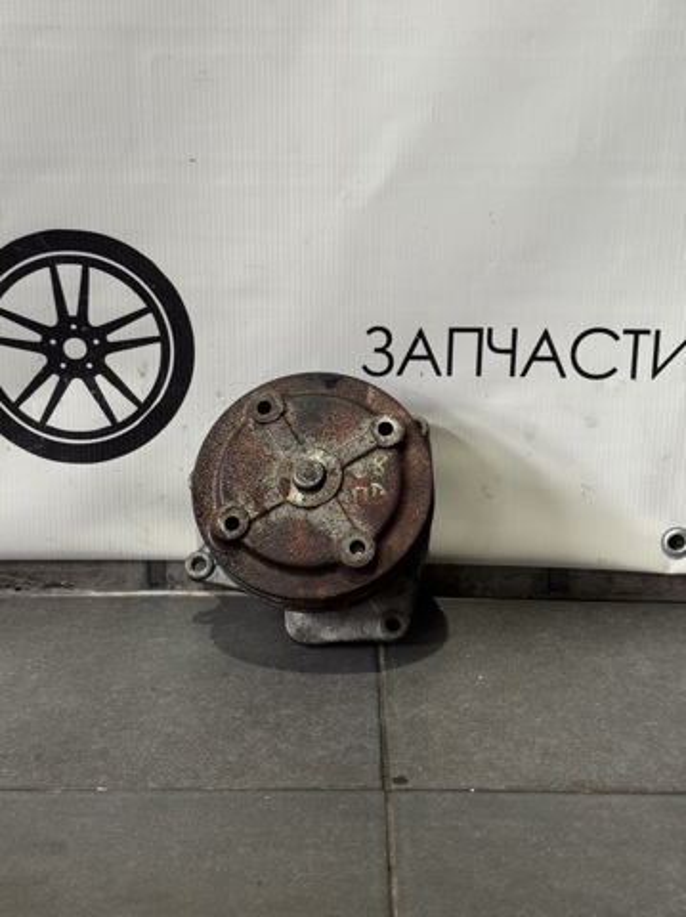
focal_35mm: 48
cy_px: 458
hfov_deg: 30.2
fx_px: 1271
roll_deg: -0.4
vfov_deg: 39.7
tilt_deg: -15.5
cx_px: 343
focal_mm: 6.76
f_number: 1.78
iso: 64
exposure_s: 1/50
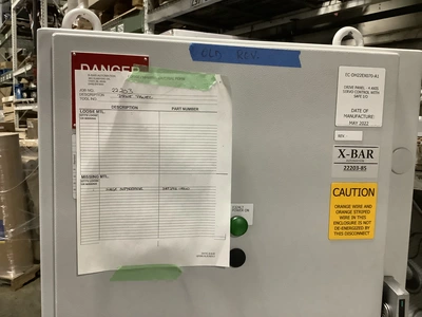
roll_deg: -1.5
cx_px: 211
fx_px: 378
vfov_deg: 45.4
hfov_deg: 58.4
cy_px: 158
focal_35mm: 31
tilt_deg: -5.4
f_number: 2.4
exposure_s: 1/33
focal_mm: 3.3
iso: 400
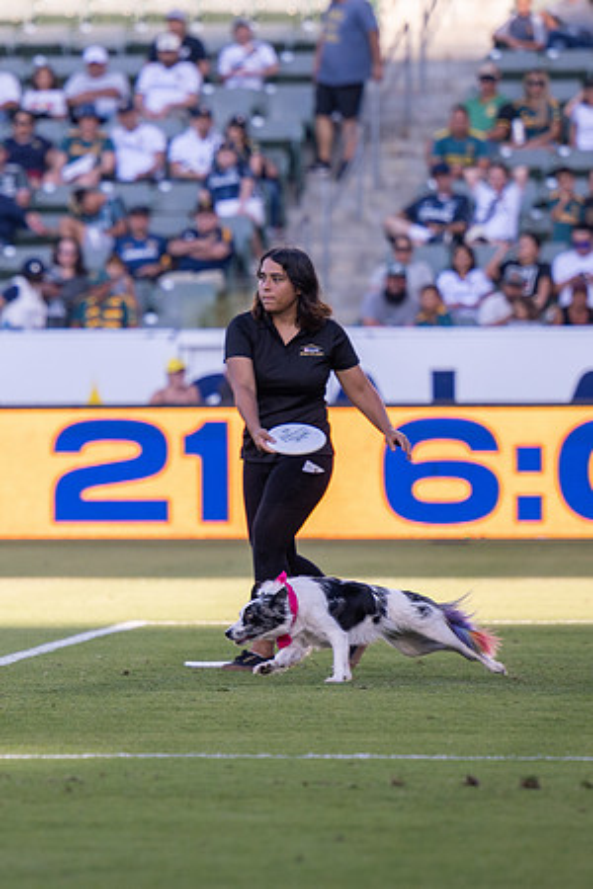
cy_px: 445
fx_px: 9659
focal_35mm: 391
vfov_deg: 5.3
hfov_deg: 3.5
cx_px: 100
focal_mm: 150
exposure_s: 1/1000
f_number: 2.8
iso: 100
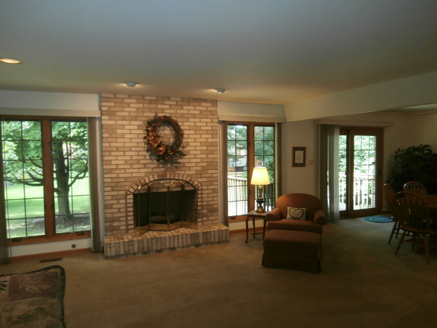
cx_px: 218
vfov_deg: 56.8
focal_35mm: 24
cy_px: 164
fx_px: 303
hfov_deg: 71.6
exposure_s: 1/30
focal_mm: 4.2
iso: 200
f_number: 3
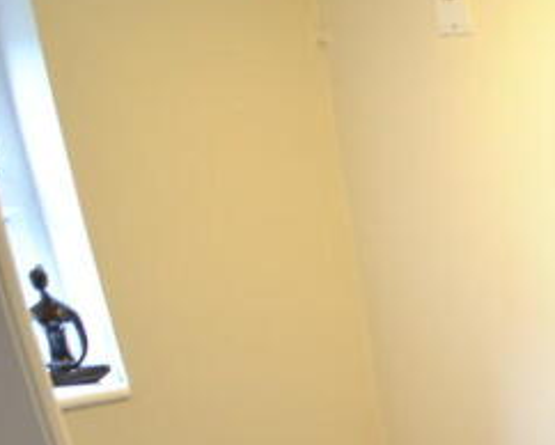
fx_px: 625
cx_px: 735
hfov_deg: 33.6
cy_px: 469
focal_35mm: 38
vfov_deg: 34.7
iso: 400
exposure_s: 1/13
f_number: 4
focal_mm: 10
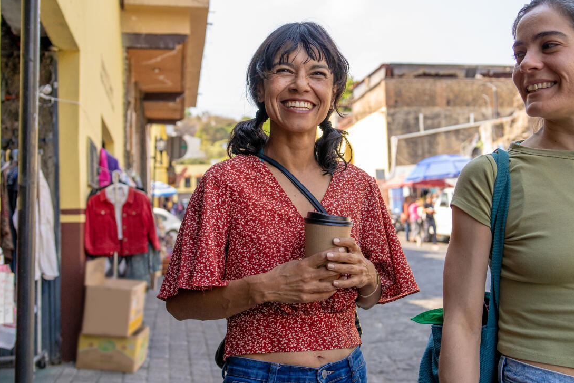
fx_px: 717
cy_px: 182
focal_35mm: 45
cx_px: 329
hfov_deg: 43.5
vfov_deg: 29.9
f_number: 4.5
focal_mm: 35
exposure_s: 1/2000
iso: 1250
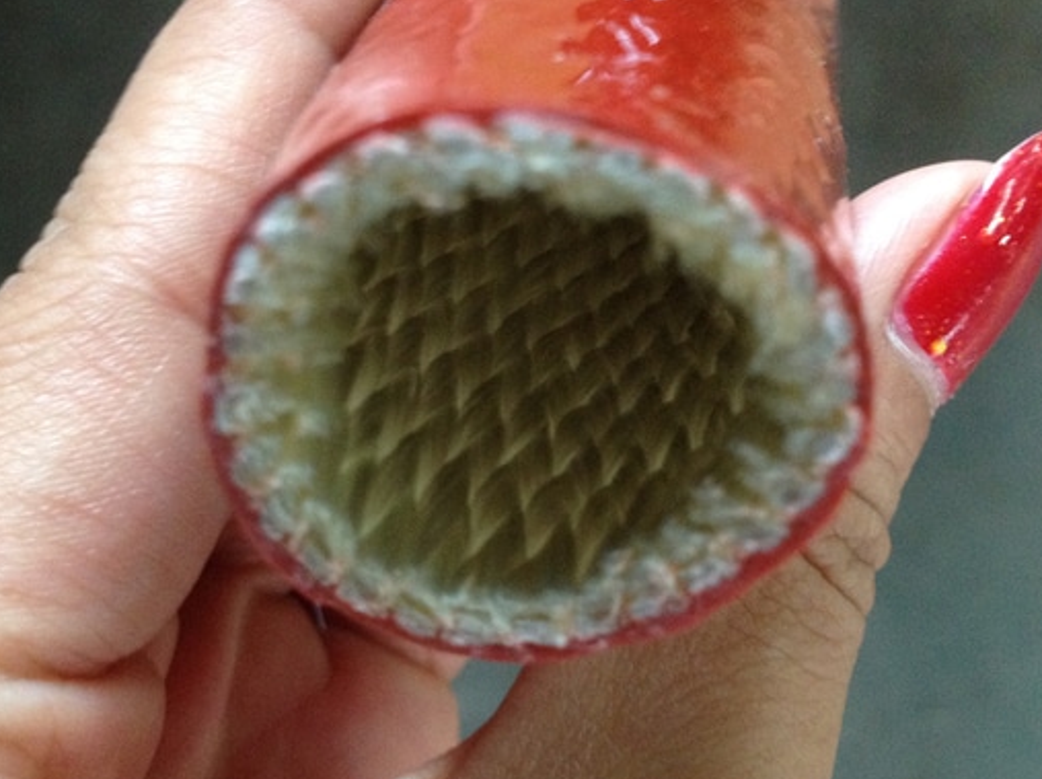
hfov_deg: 49.0
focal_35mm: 38
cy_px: 411
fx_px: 1143
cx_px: 520
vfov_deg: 37.6
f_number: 2.4
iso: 250
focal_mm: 4.28
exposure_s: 1/20
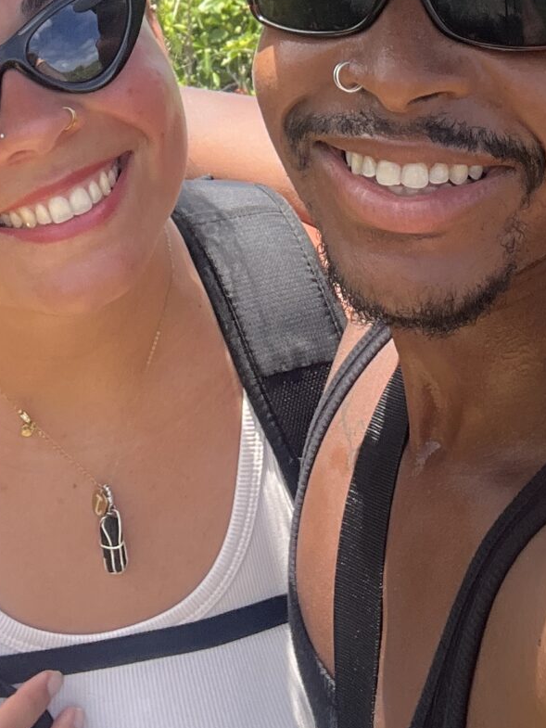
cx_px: 194
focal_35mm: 75
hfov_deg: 19.6
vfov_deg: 23.2
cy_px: -208
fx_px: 1577
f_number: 2.2
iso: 32
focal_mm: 2.71
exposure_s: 1/520
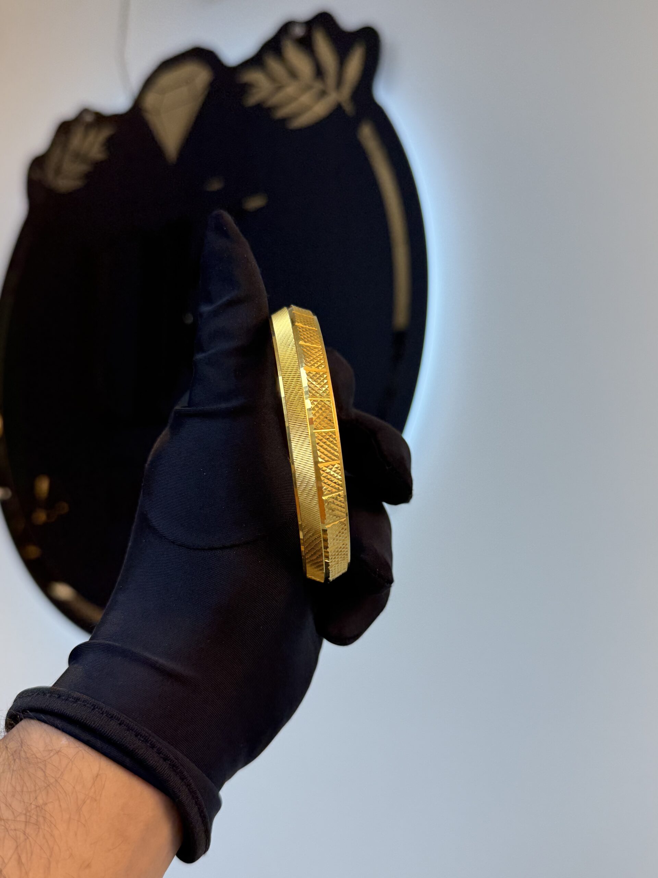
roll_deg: -2.3
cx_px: 329
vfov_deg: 52.6
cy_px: 439
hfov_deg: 40.7
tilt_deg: +6.5
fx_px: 887
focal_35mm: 35
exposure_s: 1/120
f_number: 1.78
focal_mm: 6.76
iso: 64
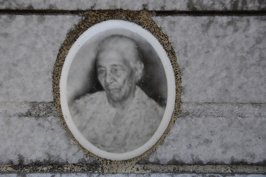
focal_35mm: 120
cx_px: 133
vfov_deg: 11.4
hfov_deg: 17.1
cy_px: 88
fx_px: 885
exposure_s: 1/125
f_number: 5.6
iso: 250
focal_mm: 80
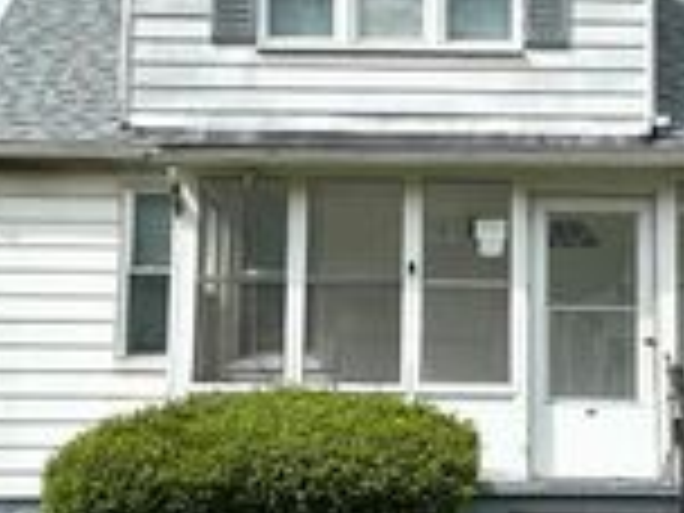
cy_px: 227
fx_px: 1561
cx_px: 446
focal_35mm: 79
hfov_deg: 24.6
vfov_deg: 18.7
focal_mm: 6.86
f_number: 1.78
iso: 80
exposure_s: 1/5848
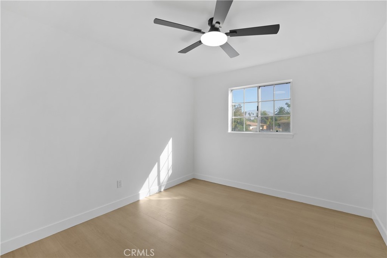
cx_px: 194
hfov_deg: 96.7
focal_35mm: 16
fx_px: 172
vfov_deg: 73.8
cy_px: 129
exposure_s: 1/15
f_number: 4
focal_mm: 16
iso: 80
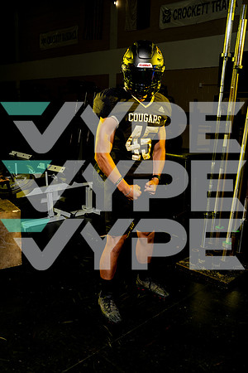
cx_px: 124
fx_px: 351
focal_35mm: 34
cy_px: 186
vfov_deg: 55.8
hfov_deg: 38.9
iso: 250
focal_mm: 34
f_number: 8
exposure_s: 1/250
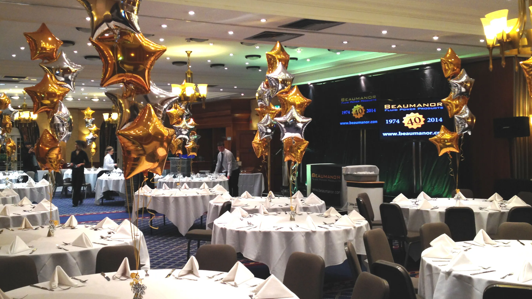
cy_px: 142
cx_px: 240
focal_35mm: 46
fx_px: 649
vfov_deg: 26.0
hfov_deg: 44.5
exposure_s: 1/21
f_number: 2.4
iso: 50
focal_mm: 4.28
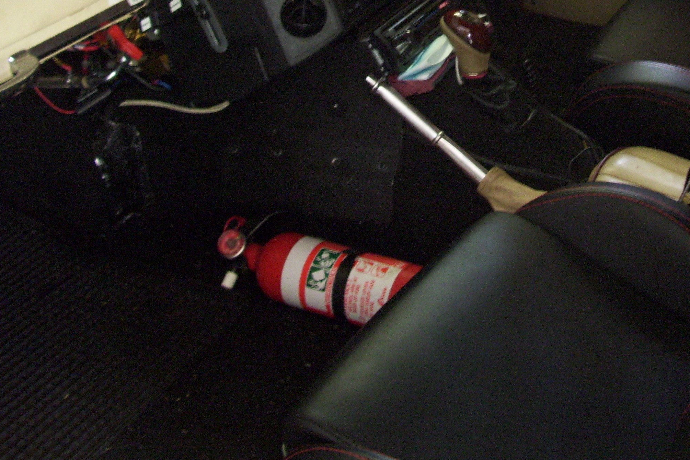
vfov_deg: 22.9
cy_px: 60
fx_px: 1112
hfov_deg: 34.1
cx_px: 479
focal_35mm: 58
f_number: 2.9
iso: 160
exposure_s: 1/8
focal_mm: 5.7
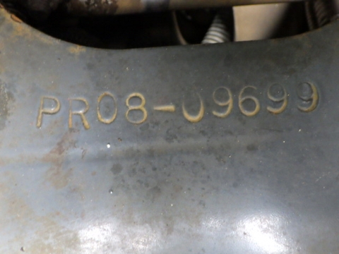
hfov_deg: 54.0
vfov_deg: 41.8
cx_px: 170
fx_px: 333
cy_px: 127
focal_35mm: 34
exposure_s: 1/30
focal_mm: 6.1
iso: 1600
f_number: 3.8
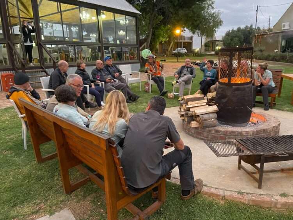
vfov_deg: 53.1
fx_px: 220
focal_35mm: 26
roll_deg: +1.7
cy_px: 110
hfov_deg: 67.3
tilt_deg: -14.1
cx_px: 146
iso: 800
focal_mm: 4.25
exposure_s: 1/25
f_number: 1.8
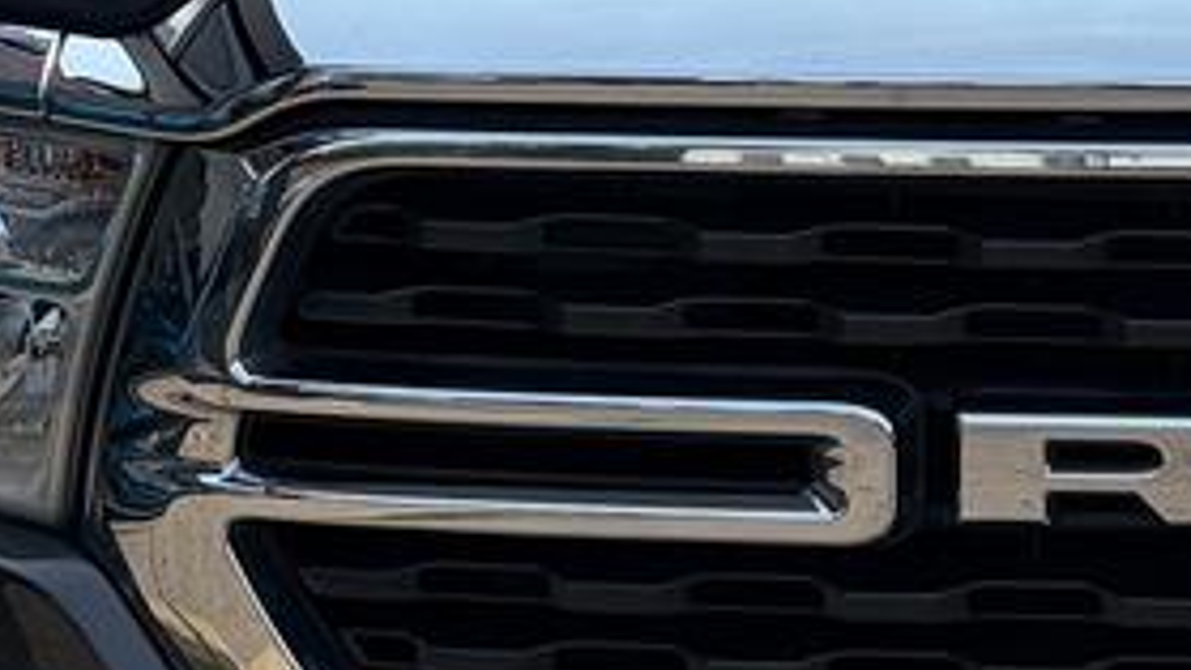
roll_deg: +3.7
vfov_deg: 9.3
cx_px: 1392
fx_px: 4106
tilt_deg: -7.6
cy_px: 115
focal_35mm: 130
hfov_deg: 15.9
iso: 64
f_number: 1.6
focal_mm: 5.96
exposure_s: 1/4608
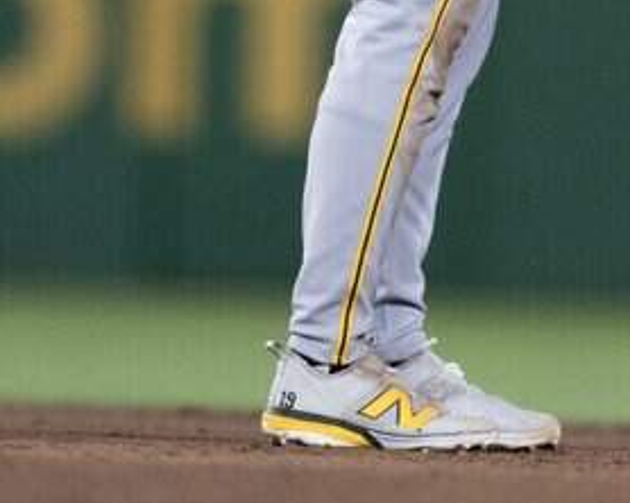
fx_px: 30222
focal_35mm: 1622
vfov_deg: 1.0
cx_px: 594
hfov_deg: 1.2
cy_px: -297
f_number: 2.8
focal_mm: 400
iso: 3200
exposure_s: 1/3200
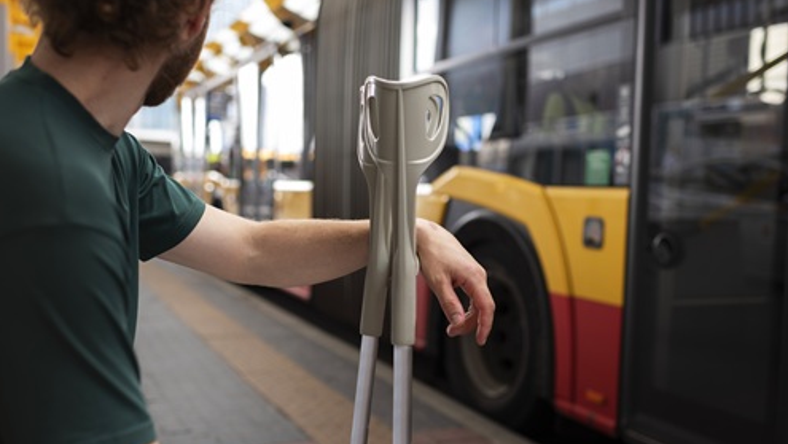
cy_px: 260
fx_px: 773
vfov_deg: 32.0
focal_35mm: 37
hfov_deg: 54.0
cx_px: 395
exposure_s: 1/160
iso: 200
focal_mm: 35
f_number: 2.5
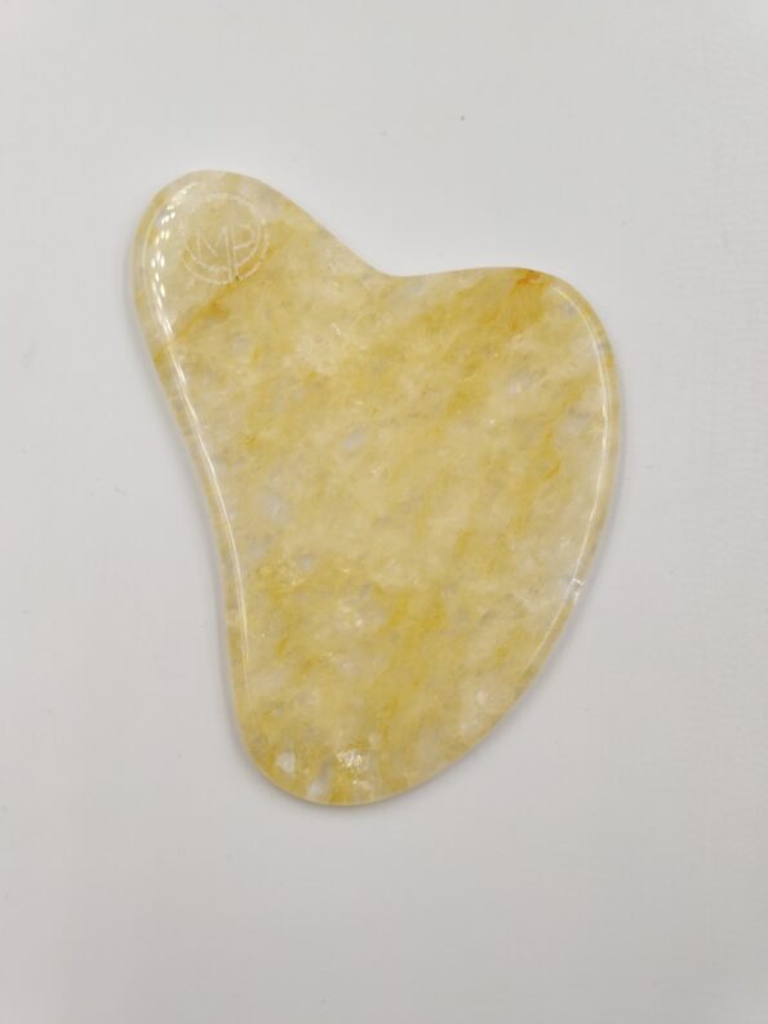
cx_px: 384
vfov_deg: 45.8
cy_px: 512
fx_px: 1213
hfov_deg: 35.1
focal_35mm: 41
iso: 100
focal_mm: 8.16
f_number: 2
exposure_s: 1/292
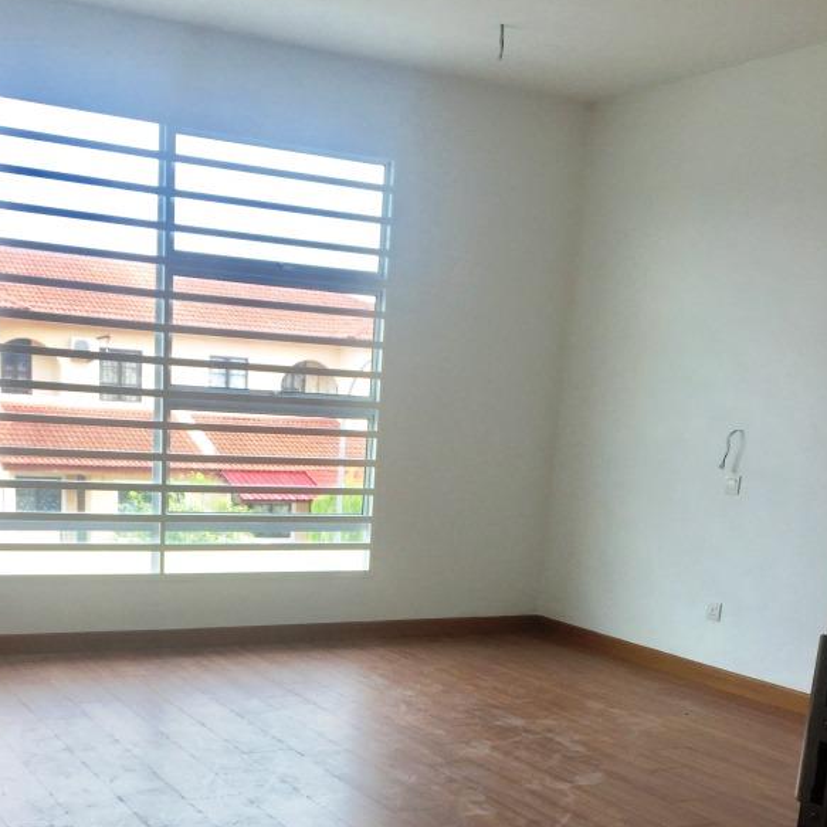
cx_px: 340
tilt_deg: -14.2
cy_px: 716
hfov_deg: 37.4
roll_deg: -3.2
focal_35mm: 45
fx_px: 1216
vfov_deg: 35.7
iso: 32
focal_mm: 4.15
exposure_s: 1/148
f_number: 2.2
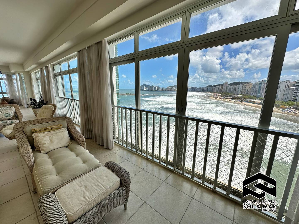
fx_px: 121
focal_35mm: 14
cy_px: 112
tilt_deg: -11.1
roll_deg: -0.7
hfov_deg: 102.1
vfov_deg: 85.7
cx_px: 150
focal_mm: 2.22
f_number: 2.2
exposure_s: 1/491
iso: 40
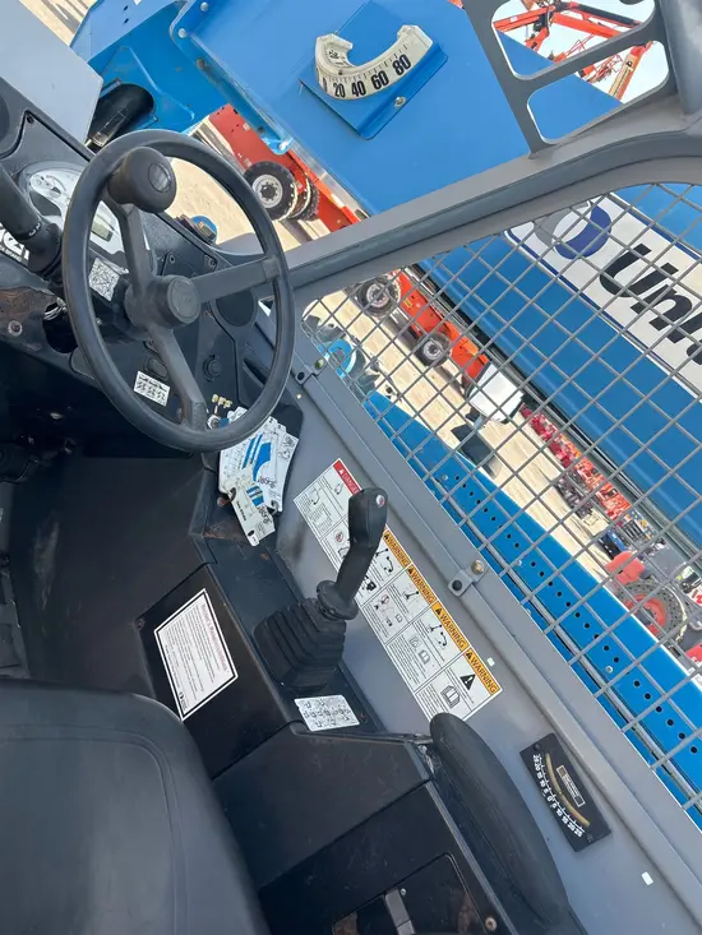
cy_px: 468
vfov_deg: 67.3
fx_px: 703
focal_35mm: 26
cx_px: 351
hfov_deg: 53.1
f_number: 1.5
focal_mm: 5.7
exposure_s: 1/526
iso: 50
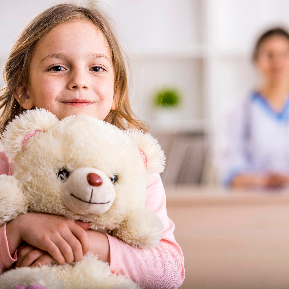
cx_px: 171
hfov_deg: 11.8
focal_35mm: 148
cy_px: 145
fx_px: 1398
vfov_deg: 11.8
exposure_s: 1/200
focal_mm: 116
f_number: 3.5
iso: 400
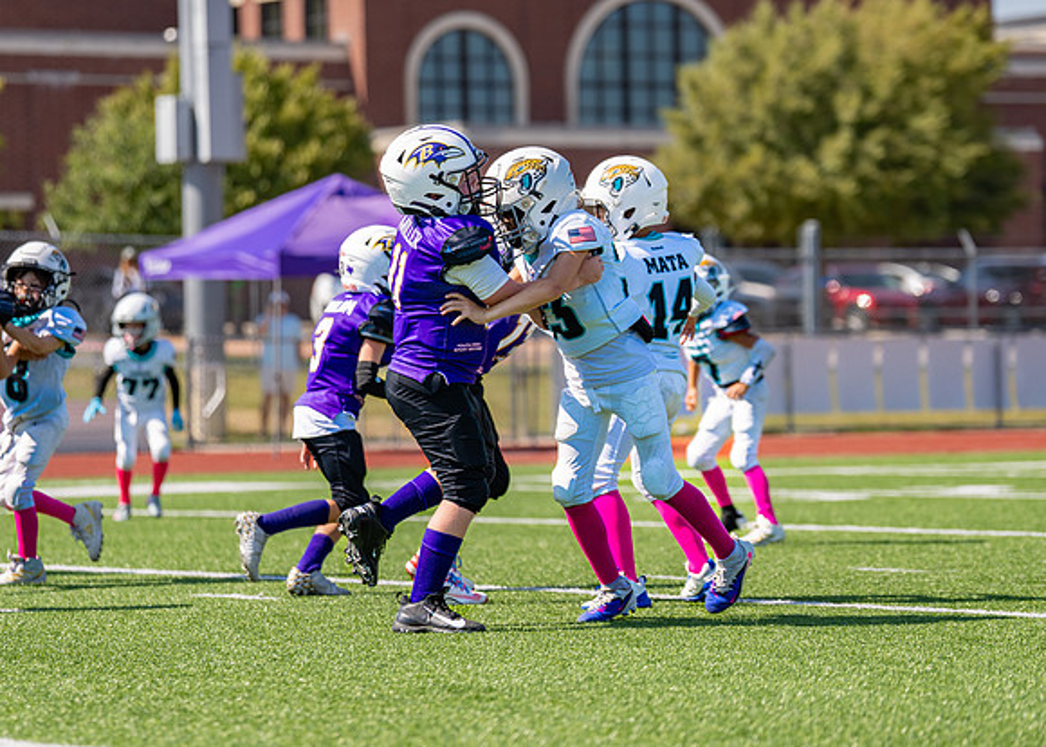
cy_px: 294
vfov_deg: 8.7
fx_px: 4881
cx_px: 538
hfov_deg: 12.2
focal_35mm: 164
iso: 100
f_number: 2.8
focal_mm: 120
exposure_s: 1/1600
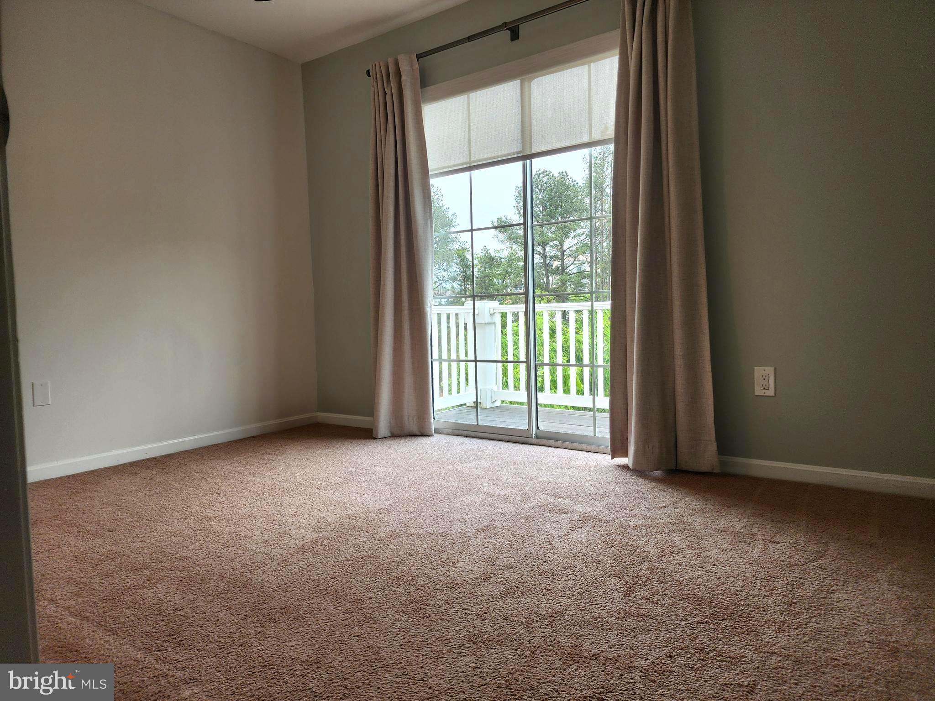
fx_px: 621
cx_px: 468
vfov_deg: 58.9
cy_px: 350
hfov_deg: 73.9
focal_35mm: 23
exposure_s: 1/180
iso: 40
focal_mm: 6.4
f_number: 1.8
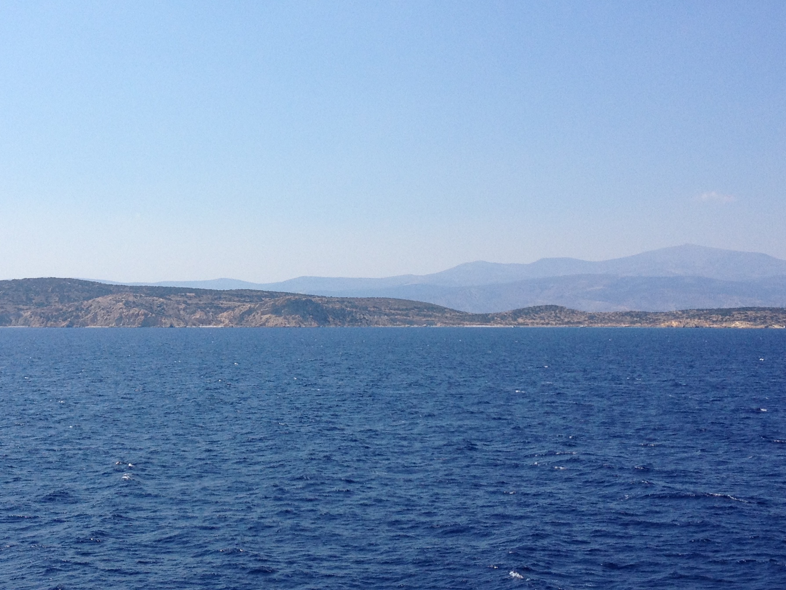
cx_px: 281
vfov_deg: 22.9
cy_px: 278
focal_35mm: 64
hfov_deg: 30.1
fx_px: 1453
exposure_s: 1/2632
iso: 50
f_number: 2.4
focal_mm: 4.28
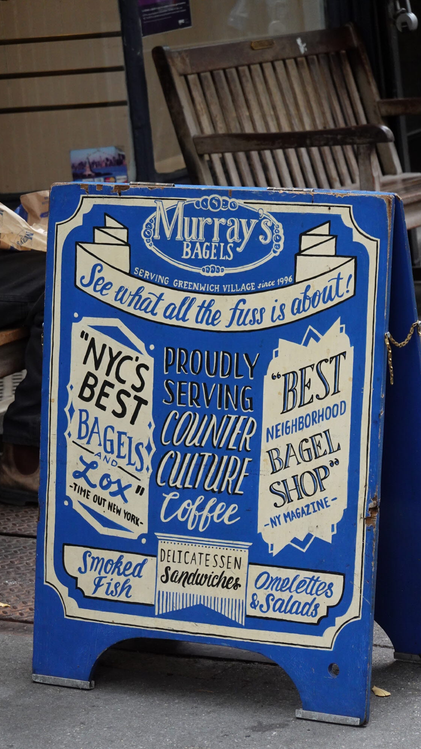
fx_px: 2957
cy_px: 375
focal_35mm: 149
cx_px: 193
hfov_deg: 8.1
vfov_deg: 14.4
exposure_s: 1/160
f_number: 4.5
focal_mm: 51.61
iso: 1000
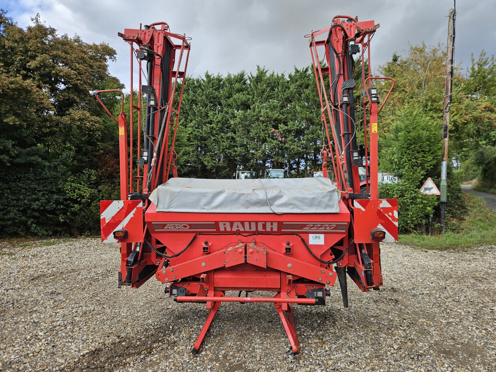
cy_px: 186
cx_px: 248
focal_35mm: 23
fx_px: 330
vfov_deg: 58.9
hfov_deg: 73.9
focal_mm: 5.4
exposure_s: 1/438
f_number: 1.8
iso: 25
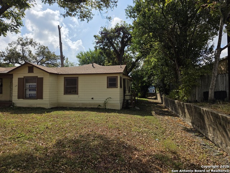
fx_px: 153
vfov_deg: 58.9
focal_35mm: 23
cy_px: 86
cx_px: 115
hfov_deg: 73.9
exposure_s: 1/7944
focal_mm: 6.3
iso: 50
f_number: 1.7
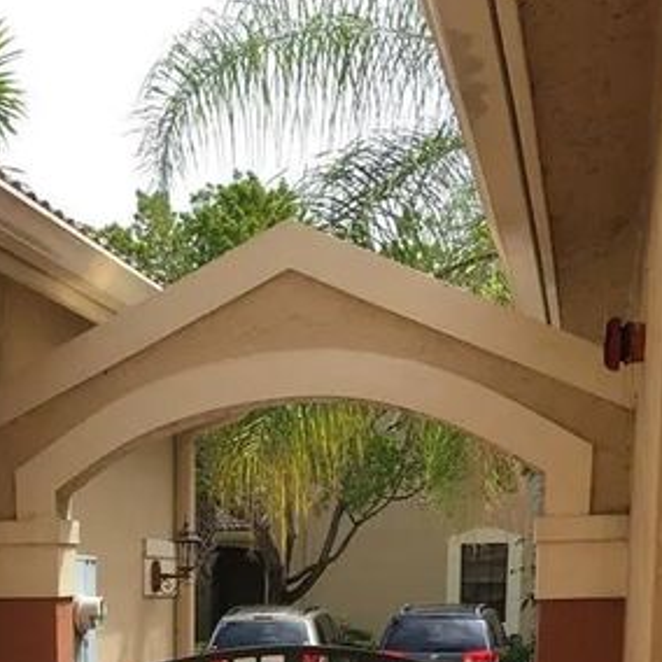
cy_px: 908
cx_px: 126
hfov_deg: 22.2
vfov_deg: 20.2
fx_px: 1666
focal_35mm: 77
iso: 25
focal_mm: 4.15
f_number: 2.2
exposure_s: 1/845
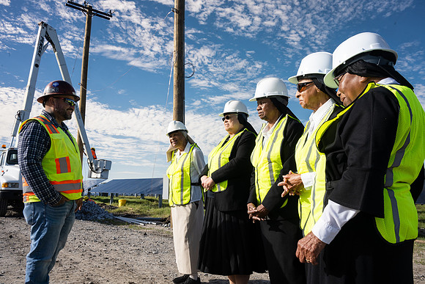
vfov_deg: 46.4
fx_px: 331
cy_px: 142
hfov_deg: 65.5
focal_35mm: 28
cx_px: 212
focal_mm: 28
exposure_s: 1/160
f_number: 16
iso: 200
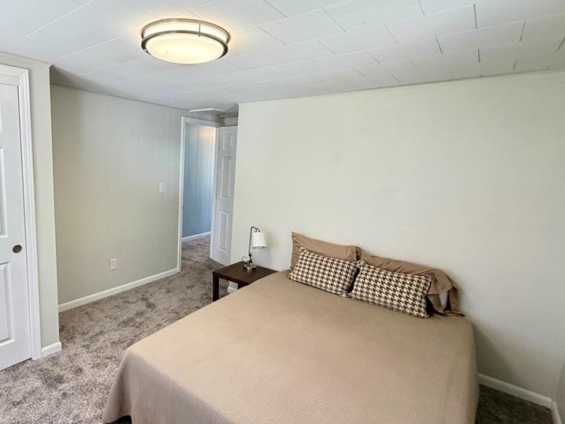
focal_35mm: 20
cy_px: 212
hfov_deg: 79.6
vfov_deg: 66.0
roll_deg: -1.2
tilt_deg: -7.5
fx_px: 326
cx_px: 199
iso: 320
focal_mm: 2.22
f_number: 2.2
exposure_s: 1/61
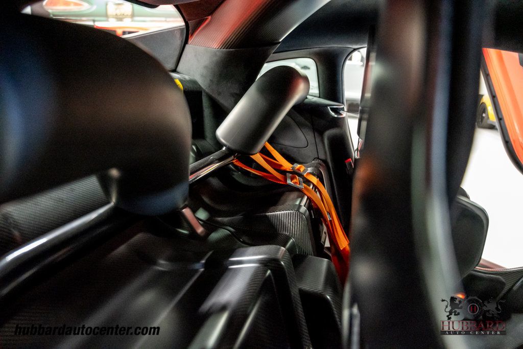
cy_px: 174
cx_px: 262
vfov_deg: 53.1
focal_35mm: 24
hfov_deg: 73.7
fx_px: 349
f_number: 4
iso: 10000
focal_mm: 24
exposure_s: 1/60
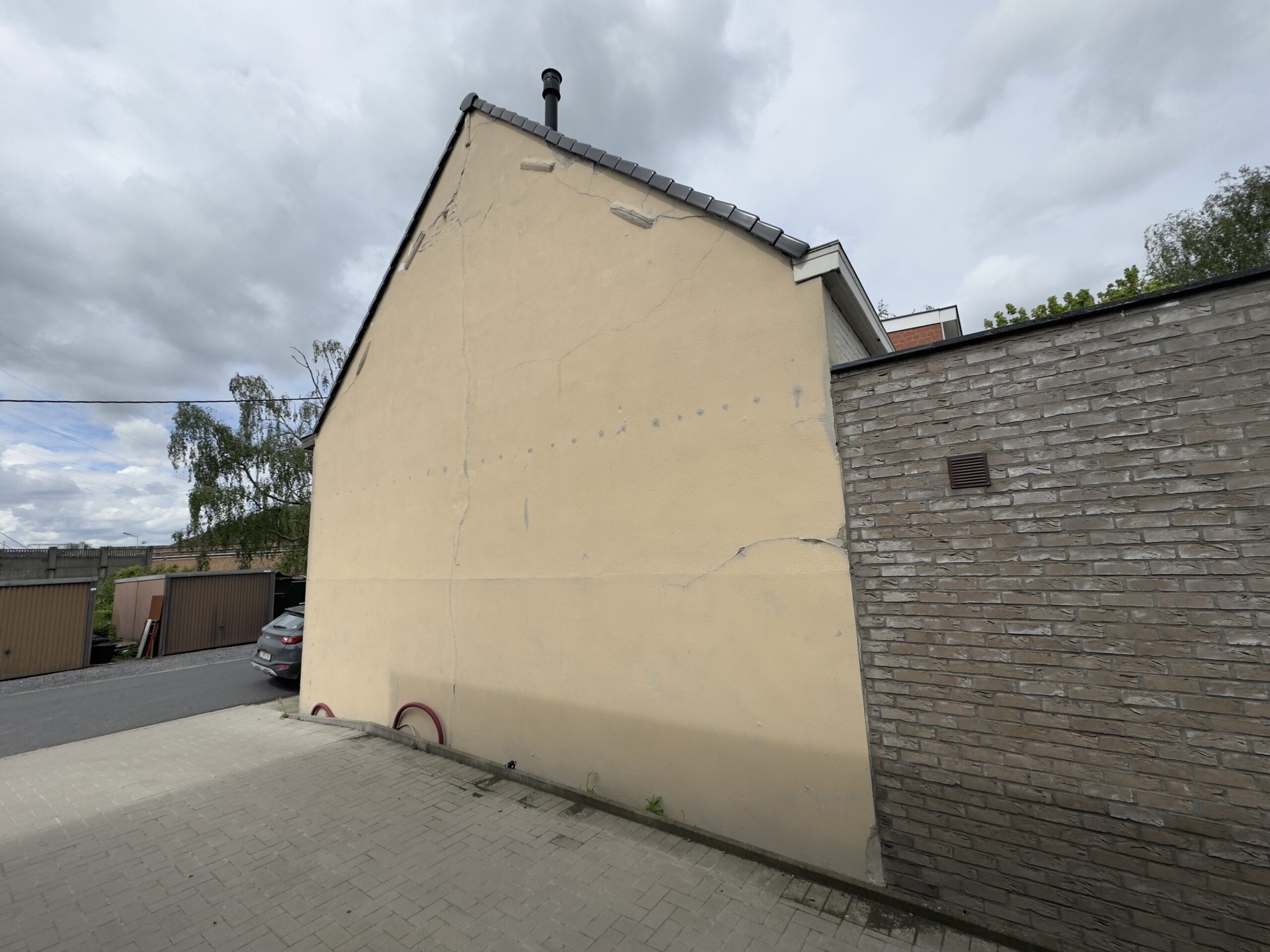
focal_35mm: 14
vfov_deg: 85.7
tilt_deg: +14.1
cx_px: 635
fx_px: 514
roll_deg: +2.8
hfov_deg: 102.1
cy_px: 476
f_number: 2.2
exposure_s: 1/2985
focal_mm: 2.22
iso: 50
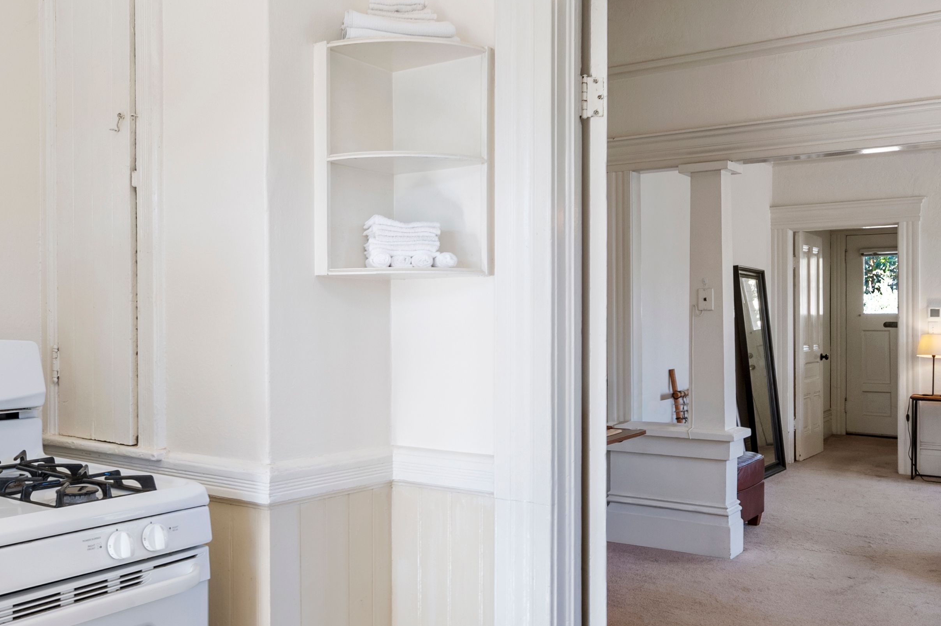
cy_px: 325
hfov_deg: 53.9
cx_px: 361
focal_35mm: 35
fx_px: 914
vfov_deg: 37.8
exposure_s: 1/3
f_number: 9
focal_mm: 14
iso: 250
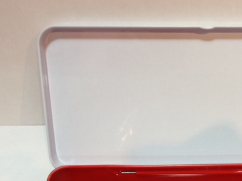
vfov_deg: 22.0
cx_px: 201
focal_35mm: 65
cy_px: 162
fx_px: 454
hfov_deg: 29.0
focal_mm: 4.28
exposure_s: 1/30
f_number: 2.4
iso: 80
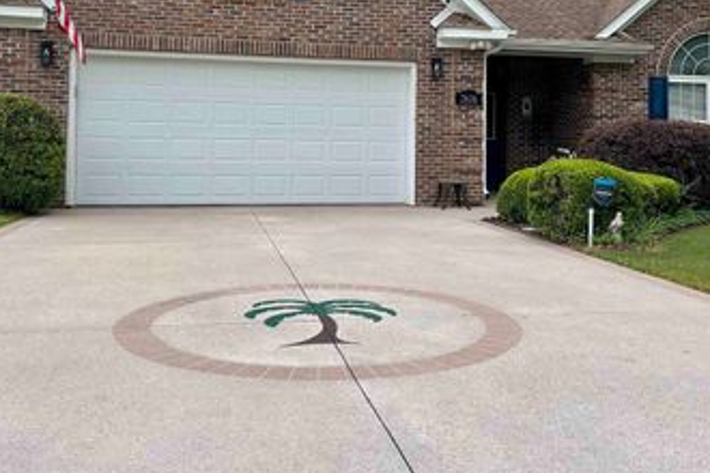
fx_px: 809
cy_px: 117
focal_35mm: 41
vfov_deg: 32.0
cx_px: 374
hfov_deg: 47.4
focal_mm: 5.7
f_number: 1.5
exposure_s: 1/2513
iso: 50
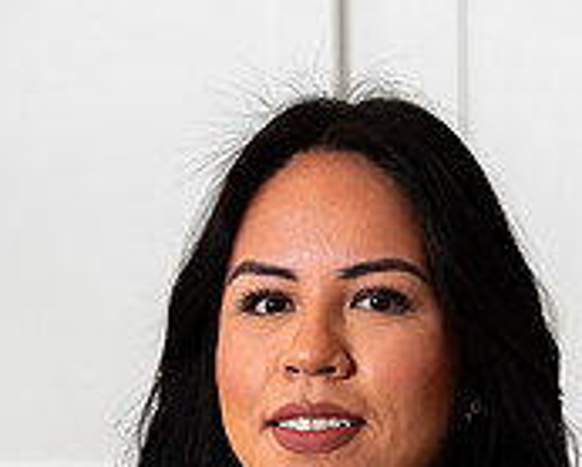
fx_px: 3572
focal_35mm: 207
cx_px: 283
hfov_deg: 9.3
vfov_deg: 7.4
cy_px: 716
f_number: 3.2
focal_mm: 85
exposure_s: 1/160
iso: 50
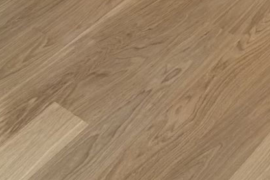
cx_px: 235
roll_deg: +1.4
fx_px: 720
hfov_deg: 20.9
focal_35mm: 96
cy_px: -31
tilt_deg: -38.5
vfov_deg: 13.9
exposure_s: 1/60
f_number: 1.78
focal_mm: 6.76
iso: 200
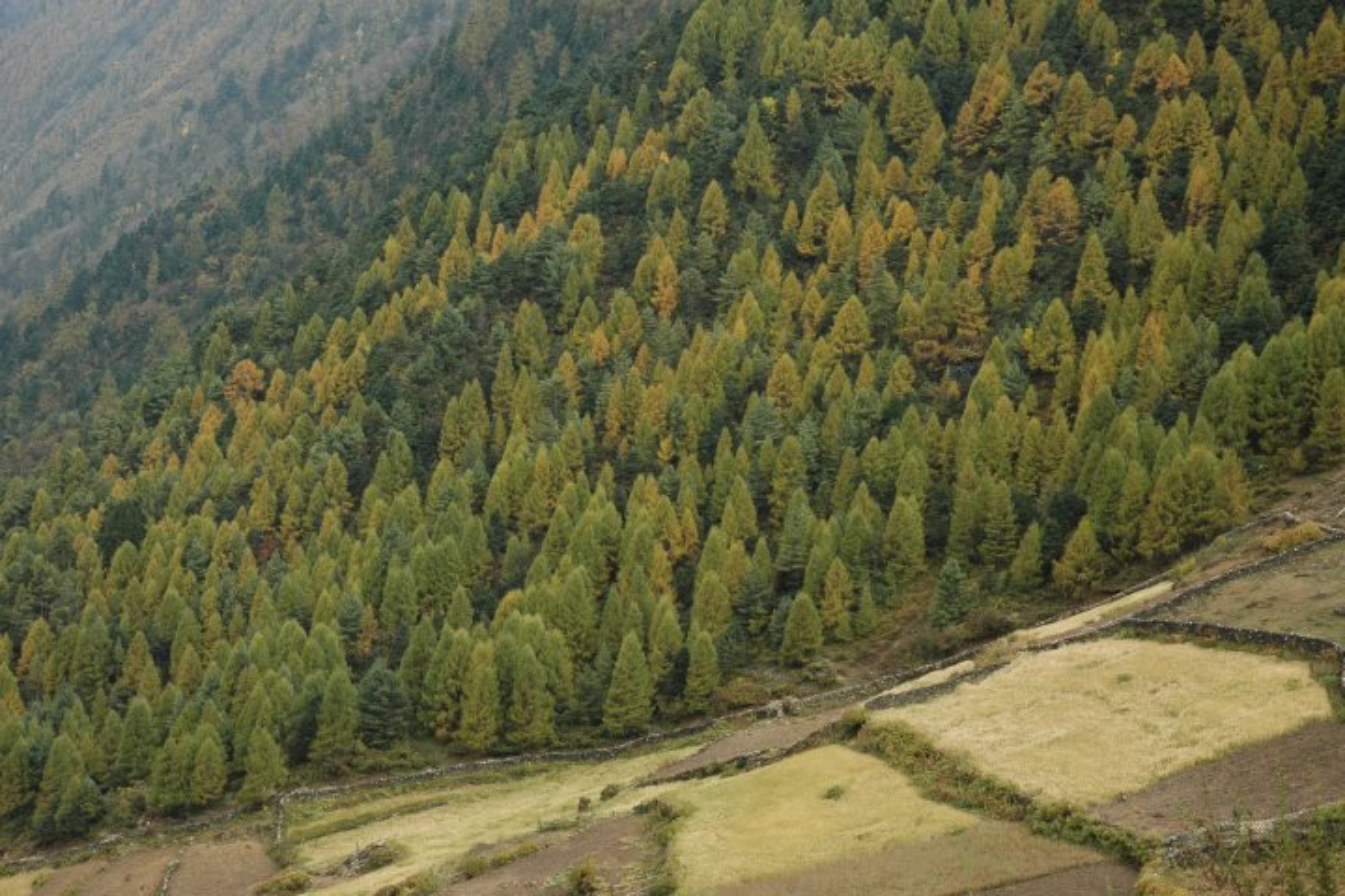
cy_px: 448
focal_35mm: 72
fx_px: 2690
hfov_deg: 28.1
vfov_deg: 18.9
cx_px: 672
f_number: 7.1
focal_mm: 48
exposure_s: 1/200
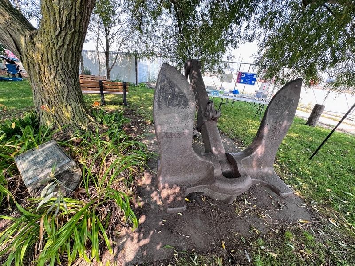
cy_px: 133
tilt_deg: -22.0
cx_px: 178
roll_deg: -5.6
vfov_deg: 85.7
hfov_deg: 102.1
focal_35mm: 14
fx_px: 144
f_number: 2.2
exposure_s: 1/99
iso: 40
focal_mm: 2.22
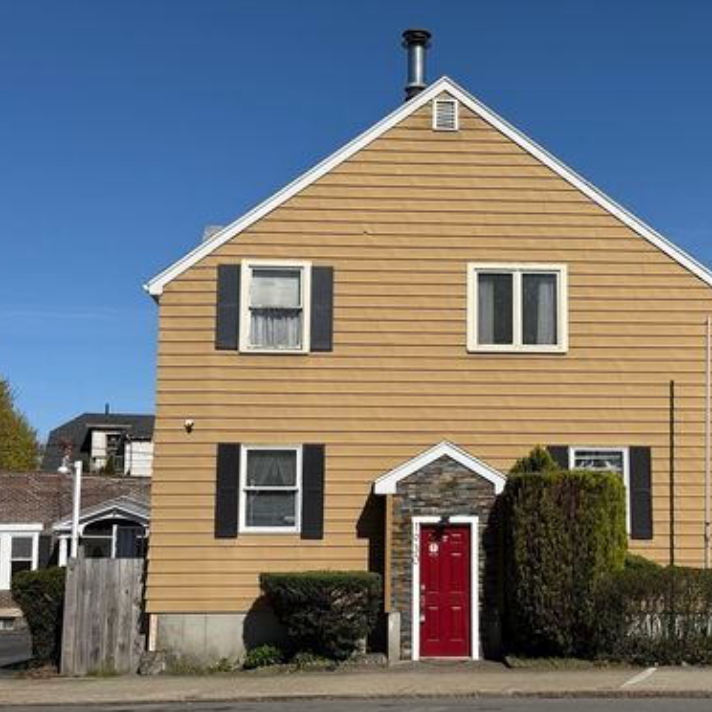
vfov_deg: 30.0
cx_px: 459
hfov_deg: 29.9
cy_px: 357
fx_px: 1326
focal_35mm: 57
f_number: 1.78
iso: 64
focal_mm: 6.76
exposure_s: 1/8772
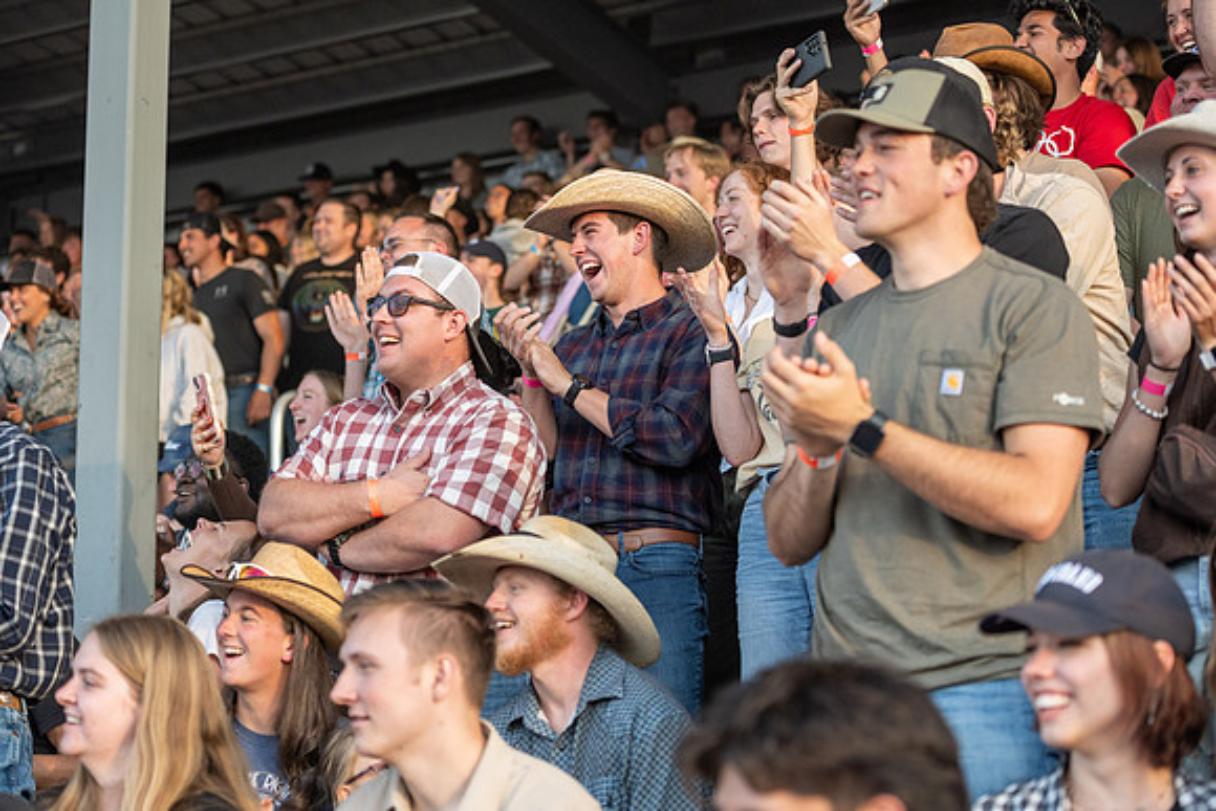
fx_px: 2572
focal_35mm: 76
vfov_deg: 17.9
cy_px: 417
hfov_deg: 26.6
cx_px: 572
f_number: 2.8
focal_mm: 70
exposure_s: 1/800
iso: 320
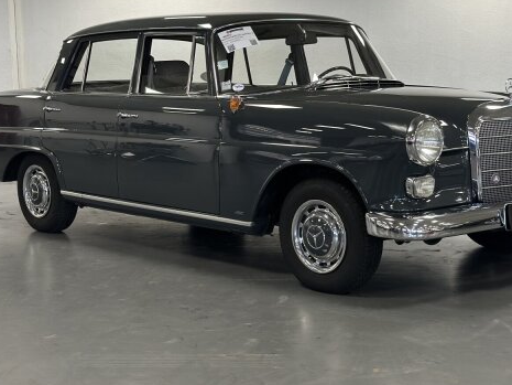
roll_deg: +0.8
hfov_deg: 29.4
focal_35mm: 66
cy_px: 149
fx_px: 976
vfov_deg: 22.2
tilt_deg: -6.3
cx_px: 285
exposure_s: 1/70
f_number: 1.78
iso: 125
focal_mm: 6.86
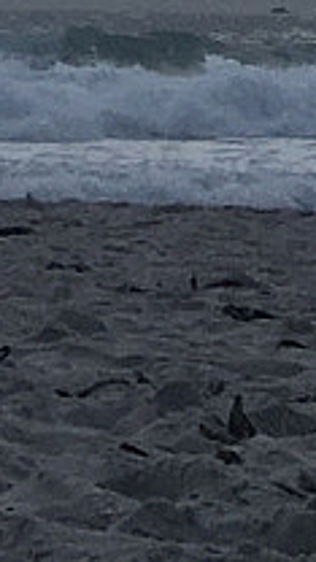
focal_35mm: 243
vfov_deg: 7.4
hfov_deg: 4.4
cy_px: -1343
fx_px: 3620
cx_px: -1115
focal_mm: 4.15
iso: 25
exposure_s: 1/1166
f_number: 2.2
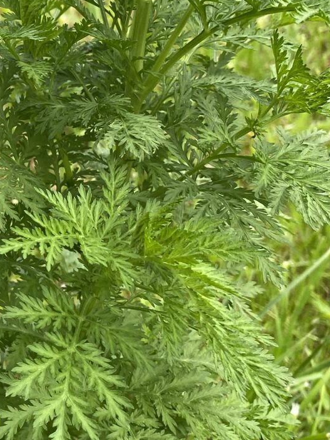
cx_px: -112
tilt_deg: -27.1
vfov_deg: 27.3
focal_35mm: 71
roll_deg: +2.2
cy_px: 151
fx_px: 903
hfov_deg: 19.0
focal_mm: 4.25
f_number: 1.8
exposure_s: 1/272
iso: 32
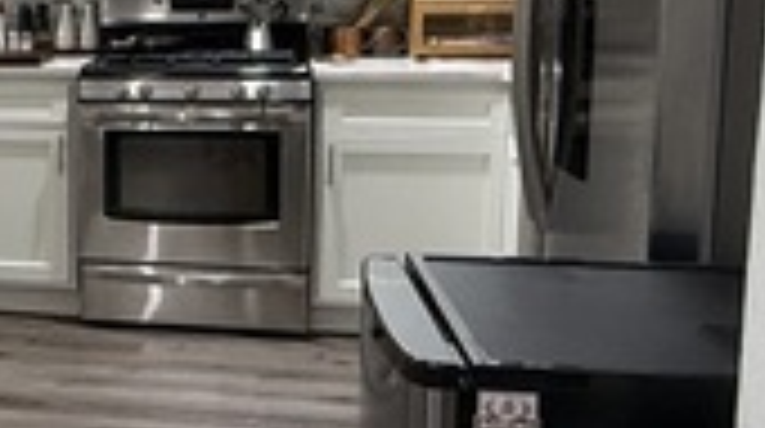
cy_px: 135
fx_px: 1215
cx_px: -70
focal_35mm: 60
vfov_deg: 19.9
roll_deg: +2.0
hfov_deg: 31.2
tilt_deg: -6.6
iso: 400
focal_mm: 2.22
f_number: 2.2
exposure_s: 1/60
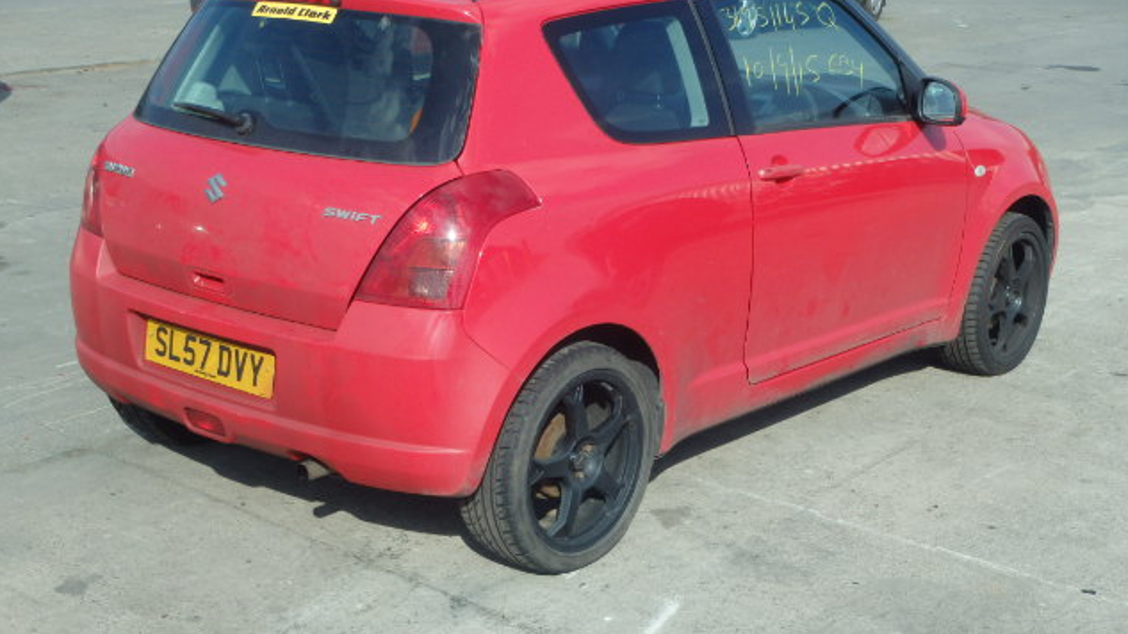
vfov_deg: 22.2
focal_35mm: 54
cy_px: 363
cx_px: 565
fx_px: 1615
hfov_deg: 38.5
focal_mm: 8.8
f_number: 4.9
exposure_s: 1/640
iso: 125
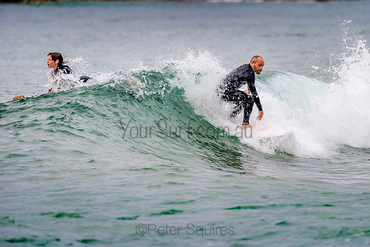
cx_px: 227
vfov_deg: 2.2
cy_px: 110
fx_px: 6301
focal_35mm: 613
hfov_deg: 3.4
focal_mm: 500
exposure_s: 1/800
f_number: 5.6
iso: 450
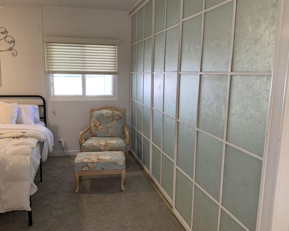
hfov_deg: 57.1
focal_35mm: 31
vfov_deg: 47.1
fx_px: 265
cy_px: 118
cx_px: 134
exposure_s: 1/60
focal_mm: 3
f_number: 1.8
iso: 64
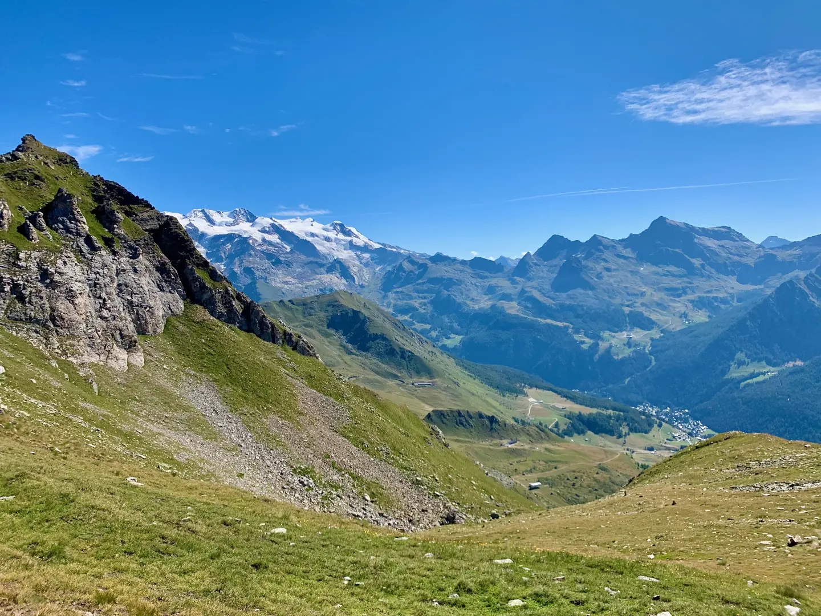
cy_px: 308
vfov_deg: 53.1
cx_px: 410
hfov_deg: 67.3
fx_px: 617
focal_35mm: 26
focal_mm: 4.25
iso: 25
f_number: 1.8
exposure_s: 1/2545
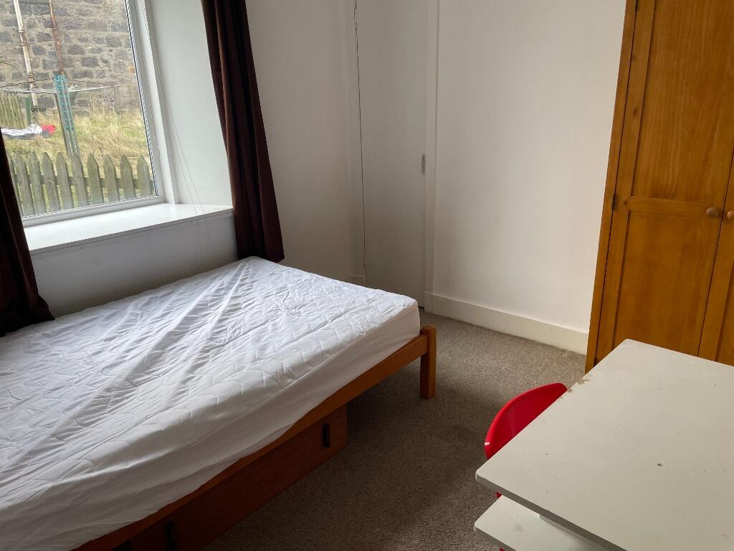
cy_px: 276
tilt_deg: -19.0
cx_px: 367
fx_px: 551
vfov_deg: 53.1
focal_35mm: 26
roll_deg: +1.7
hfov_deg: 67.3
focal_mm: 4.2
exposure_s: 1/100
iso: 80
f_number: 1.6
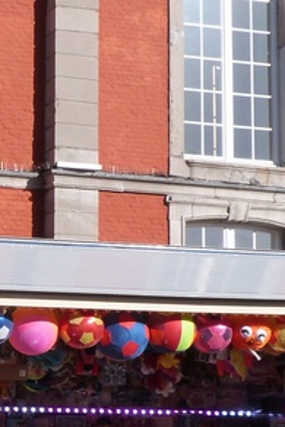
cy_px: 330
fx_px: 1352
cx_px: -164
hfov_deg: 11.5
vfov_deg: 17.8
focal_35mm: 114
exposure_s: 1/400
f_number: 5.6
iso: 100
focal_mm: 5.6
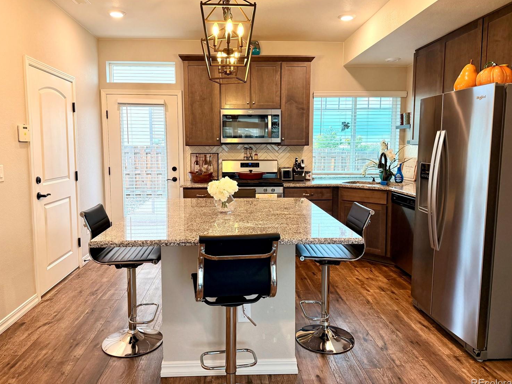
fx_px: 385
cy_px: 182
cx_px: 250
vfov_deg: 53.0
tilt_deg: -5.7
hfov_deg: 67.3
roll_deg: +0.3
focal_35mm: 26
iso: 160
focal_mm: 6.76
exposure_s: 1/120
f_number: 1.78
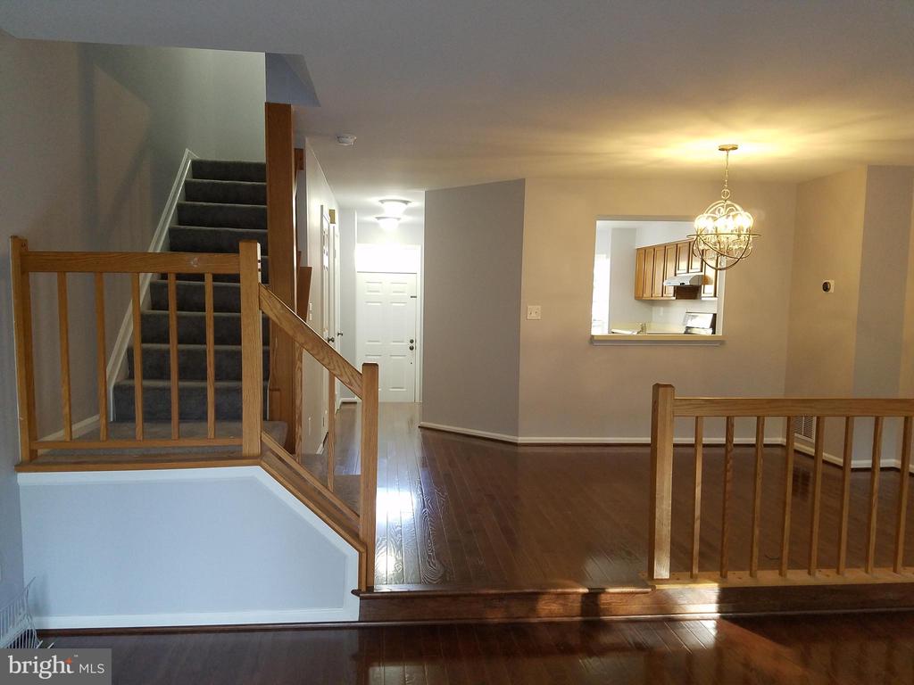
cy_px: 342
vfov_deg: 53.1
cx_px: 457
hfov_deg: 67.3
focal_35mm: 26
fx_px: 687
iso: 160
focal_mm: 4.2
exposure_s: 1/40
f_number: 1.7
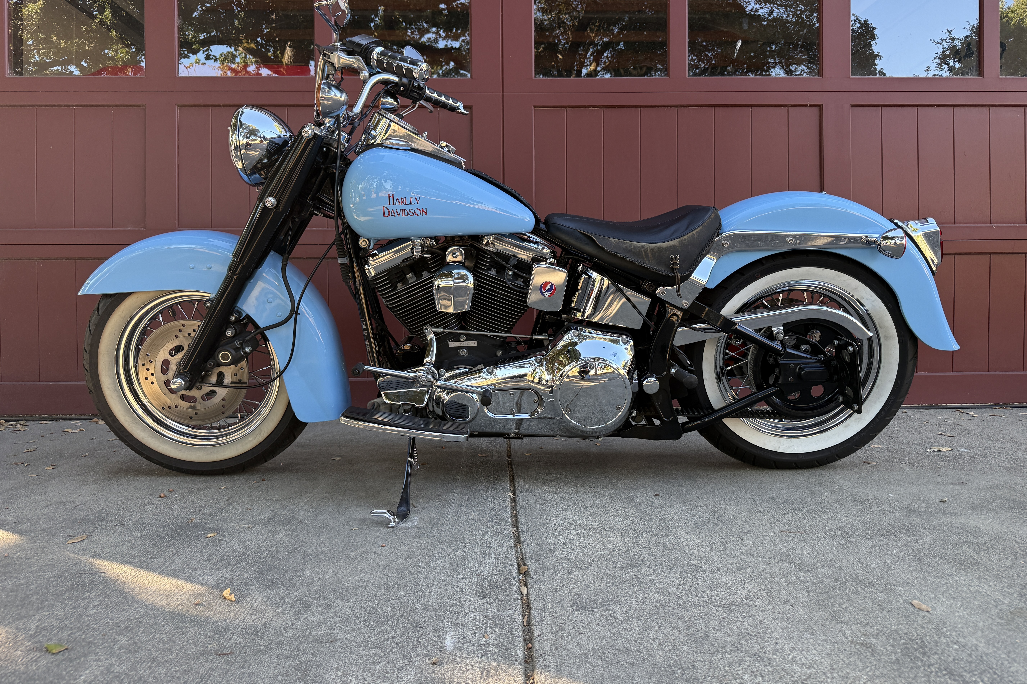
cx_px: 514
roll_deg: -0.3
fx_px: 713
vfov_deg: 51.2
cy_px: 302
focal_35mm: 25
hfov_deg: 71.5
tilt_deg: +0.1
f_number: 1.78
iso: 160
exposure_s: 1/237
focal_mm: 6.76
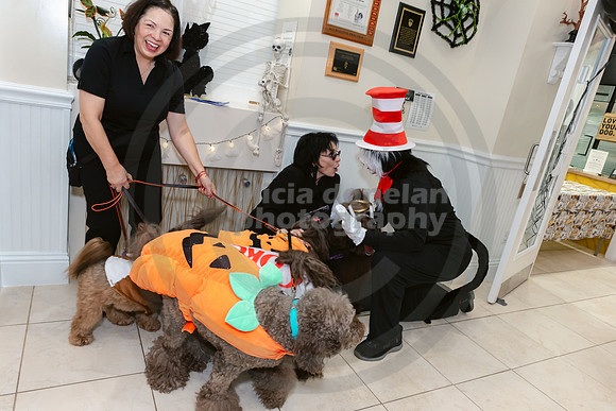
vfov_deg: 53.2
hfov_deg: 73.7
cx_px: 308
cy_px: 206
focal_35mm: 24
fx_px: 411
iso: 2500
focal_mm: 24
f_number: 9
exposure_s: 1/60
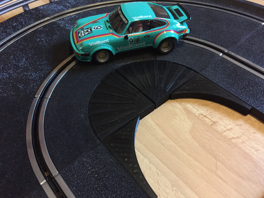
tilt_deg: -49.6
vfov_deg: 48.2
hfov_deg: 61.7
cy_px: 99
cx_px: 132
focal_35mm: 29
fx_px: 221
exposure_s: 1/17
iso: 320
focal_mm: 4.15
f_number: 2.2
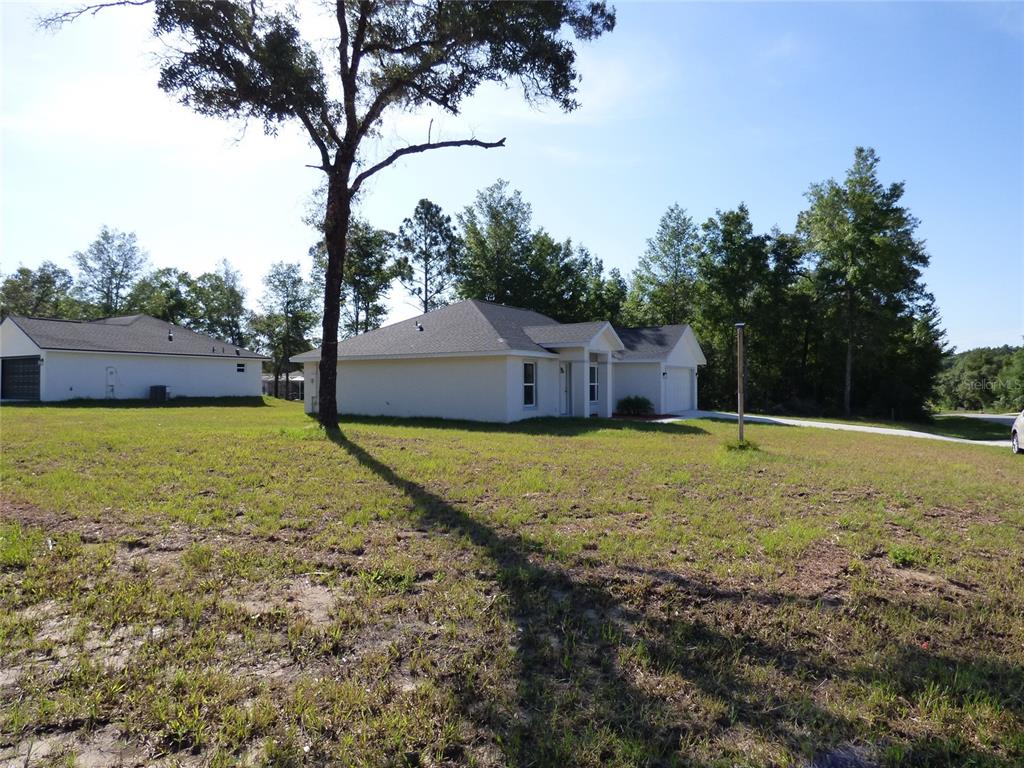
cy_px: 384
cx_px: 512
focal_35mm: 20
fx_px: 592
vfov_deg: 66.0
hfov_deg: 81.7
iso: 160
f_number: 2.8
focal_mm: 3.58
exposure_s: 1/1600
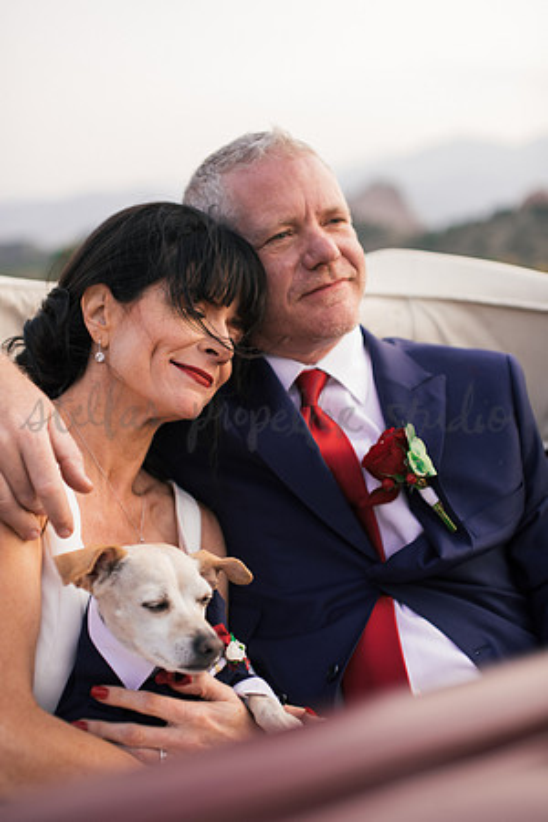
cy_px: 411
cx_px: 274
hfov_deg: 27.0
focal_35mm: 50
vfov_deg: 39.6
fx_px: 1142
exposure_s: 1/400
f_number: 2.5
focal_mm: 50
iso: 125
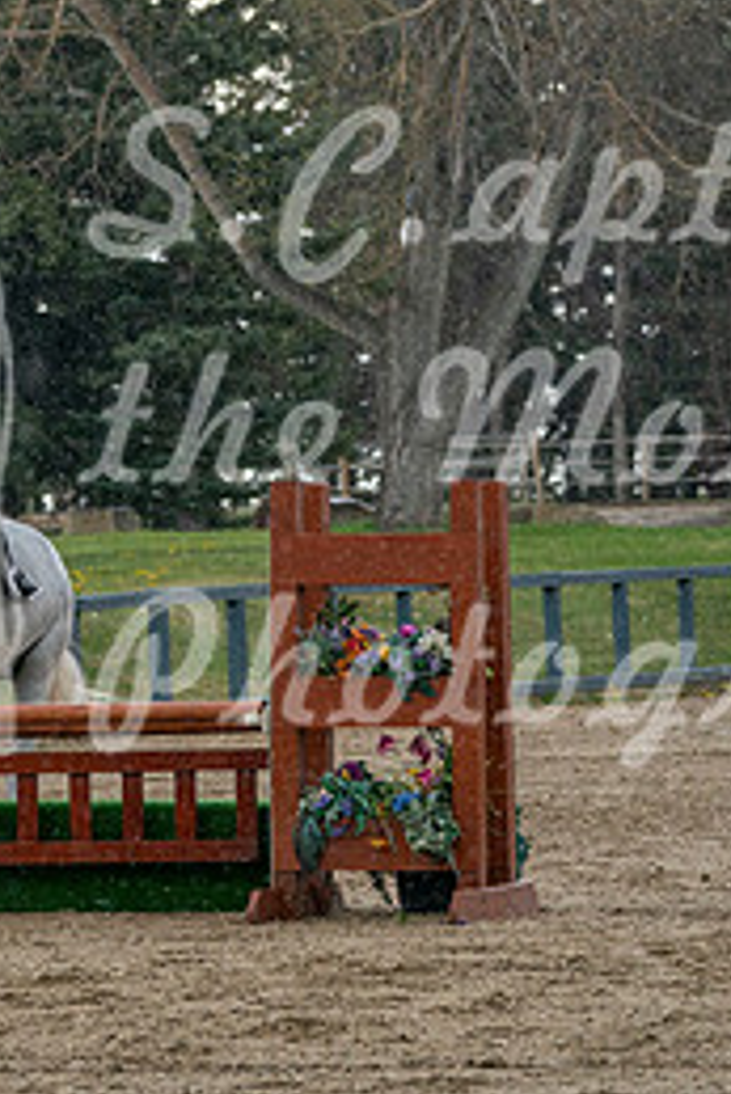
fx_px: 9338
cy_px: 437
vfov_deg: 6.7
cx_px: 8
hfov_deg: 4.5
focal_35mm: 307
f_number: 5.6
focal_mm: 137
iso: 1250
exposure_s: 1/1250
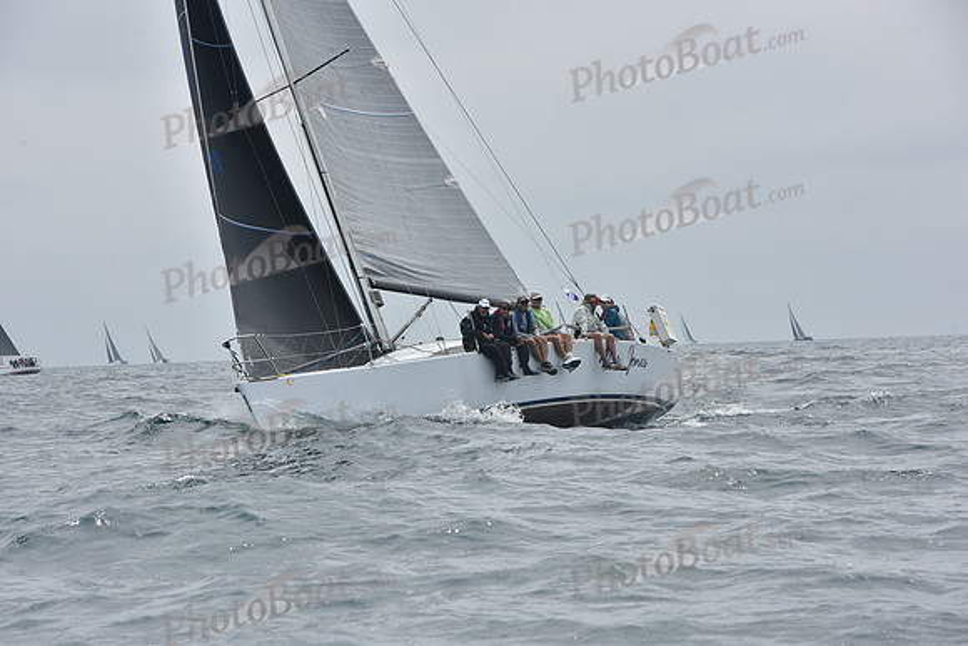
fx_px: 4303
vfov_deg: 8.6
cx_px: 484
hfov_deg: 12.8
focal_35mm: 160
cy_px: 323
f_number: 11
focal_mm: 160
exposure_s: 1/800
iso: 250
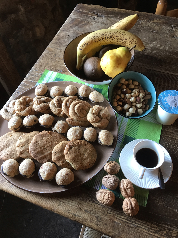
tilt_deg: -57.5
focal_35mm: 28
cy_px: 119
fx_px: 192
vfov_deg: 63.4
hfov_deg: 49.7
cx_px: 89
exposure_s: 1/17
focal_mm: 3.99
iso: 40
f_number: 1.8
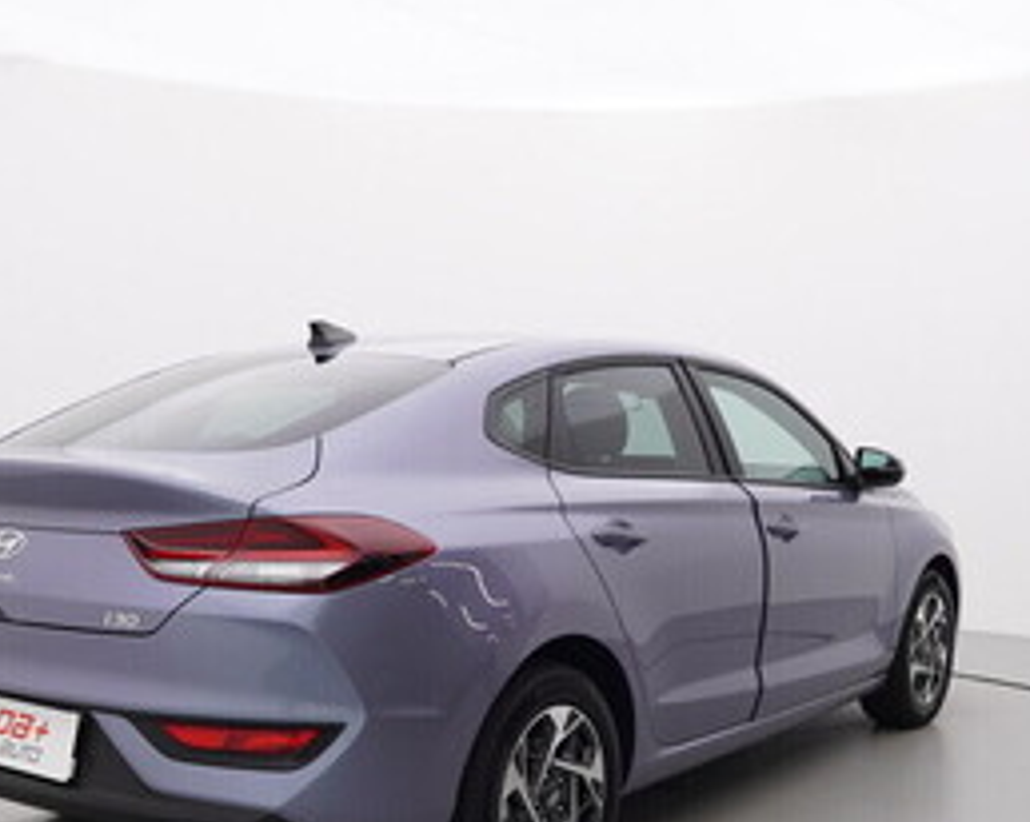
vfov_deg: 32.8
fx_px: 1371
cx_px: 521
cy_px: 605
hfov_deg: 41.2
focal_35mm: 45
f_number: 5.6
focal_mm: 15
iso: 200
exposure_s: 1/80
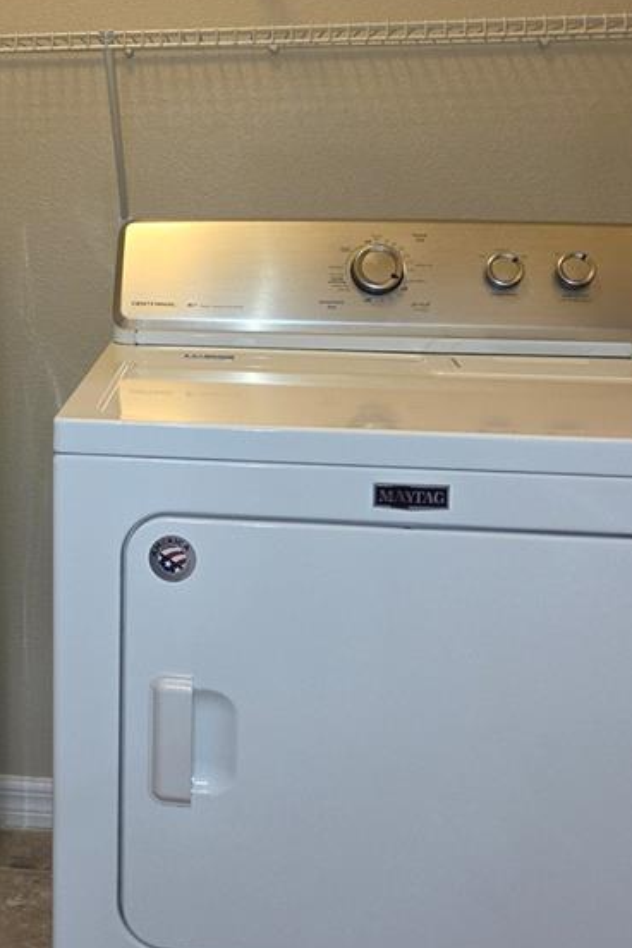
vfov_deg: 37.9
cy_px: 347
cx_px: 57
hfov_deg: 25.2
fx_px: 1369
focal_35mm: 52
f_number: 1.8
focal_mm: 5.4
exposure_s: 1/60
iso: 125
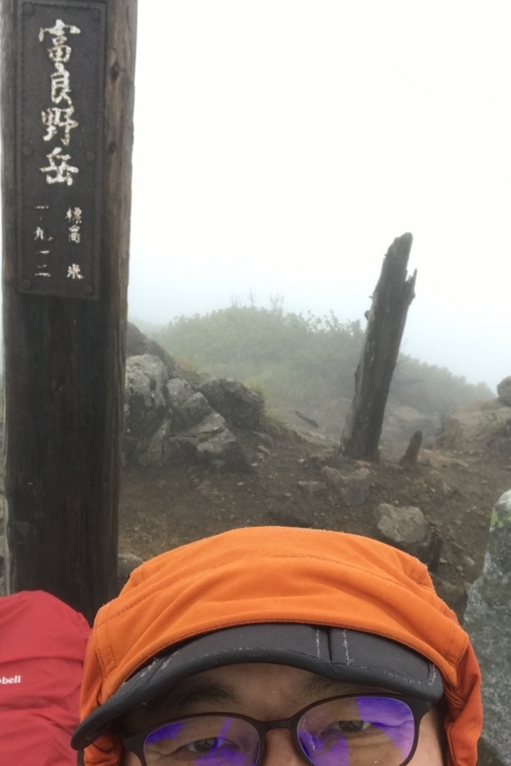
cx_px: 240
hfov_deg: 30.5
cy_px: 468
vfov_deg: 44.2
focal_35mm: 44
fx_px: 936
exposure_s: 1/515
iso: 25
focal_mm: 2.87
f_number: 2.2
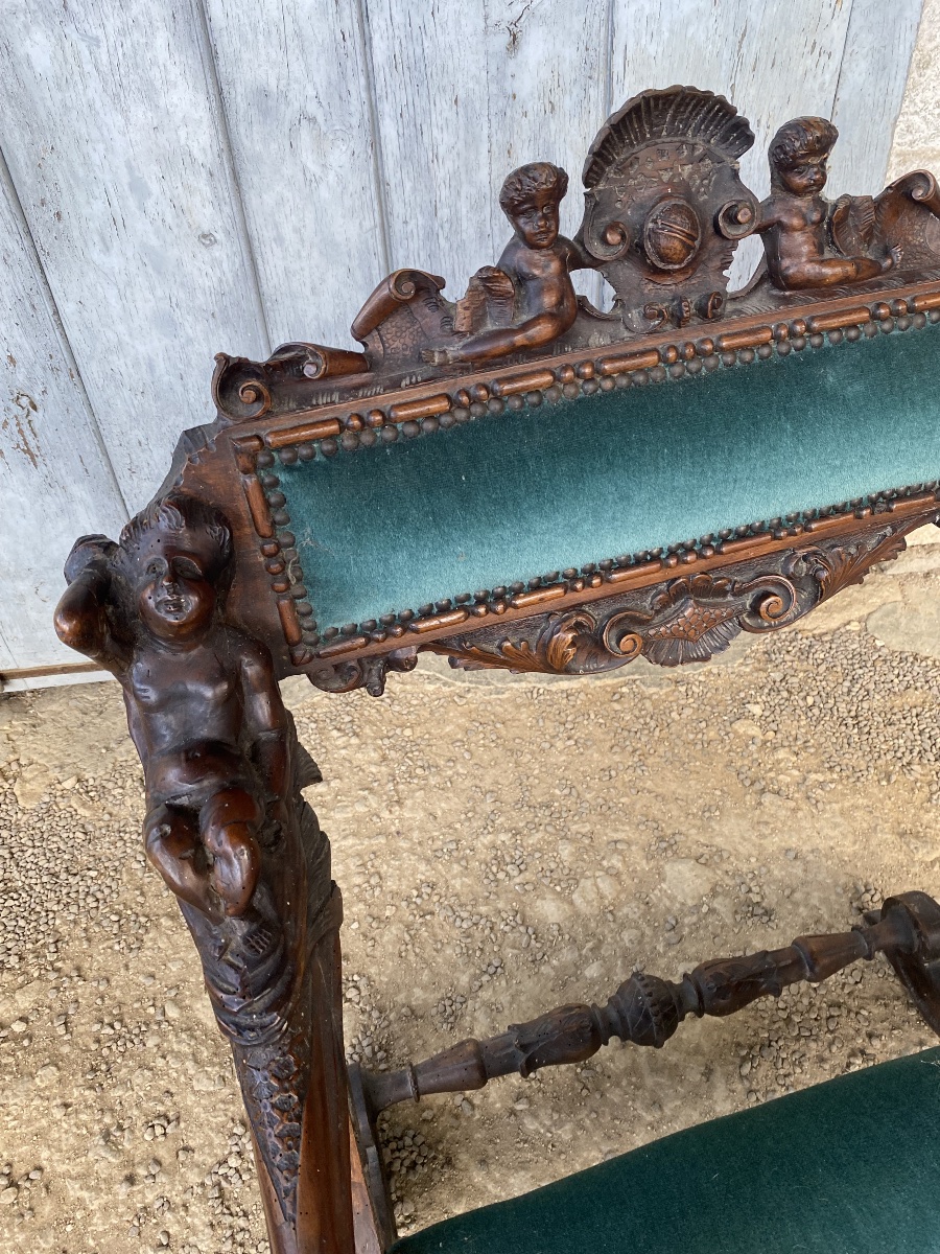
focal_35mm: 26
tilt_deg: -40.2
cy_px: 627
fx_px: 941
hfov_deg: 53.1
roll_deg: +3.0
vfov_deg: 67.3
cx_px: 470
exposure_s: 1/121
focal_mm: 4.25
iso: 100
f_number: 1.8
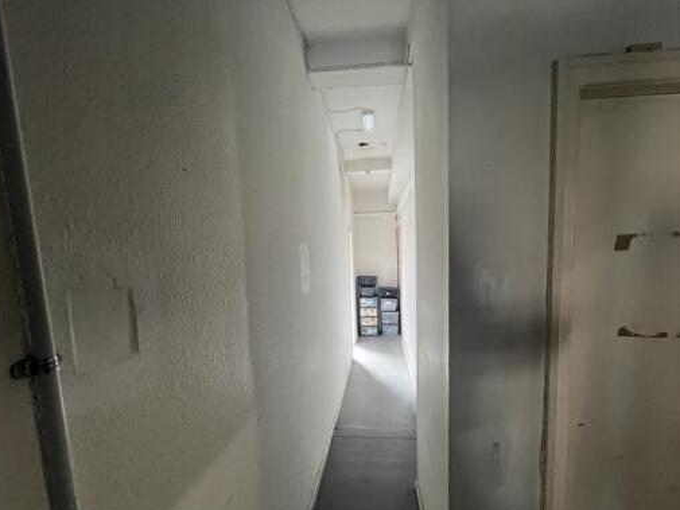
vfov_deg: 81.2
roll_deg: +1.5
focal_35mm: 15
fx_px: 295
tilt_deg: -5.8
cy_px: 293
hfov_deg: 98.1
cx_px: 359
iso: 200
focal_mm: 1.57
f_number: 1.8
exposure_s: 1/100
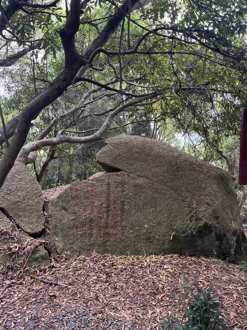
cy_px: 165
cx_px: 124
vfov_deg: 67.3
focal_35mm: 26
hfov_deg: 53.1
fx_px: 247
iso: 50
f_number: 1.6
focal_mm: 5.1
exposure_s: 1/121
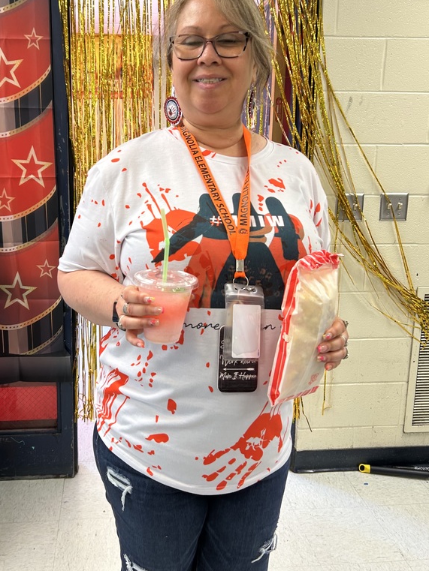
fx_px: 578
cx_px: 167
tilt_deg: -12.2
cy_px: 248
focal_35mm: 35
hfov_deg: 40.5
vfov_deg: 52.5
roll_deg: +0.6
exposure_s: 1/60
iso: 64
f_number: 1.5
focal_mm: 5.7
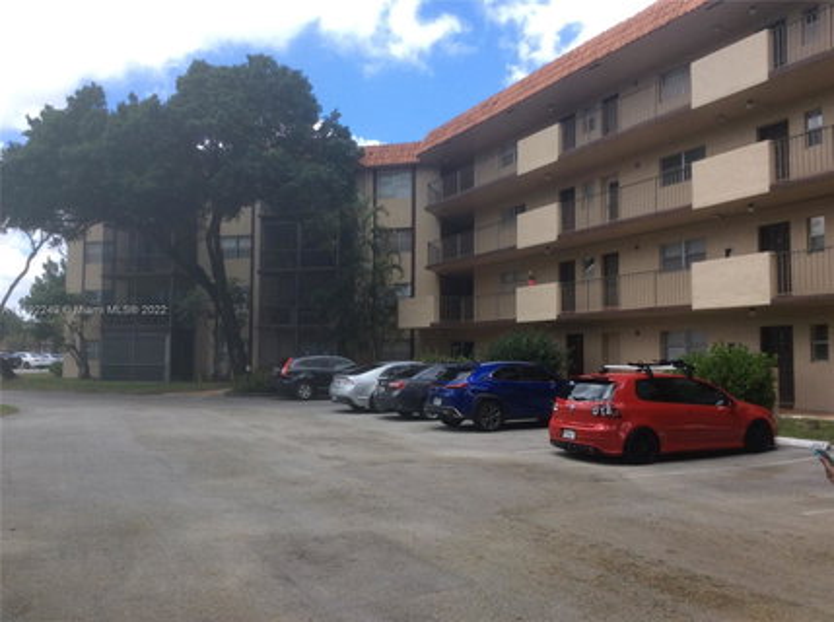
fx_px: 769
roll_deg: +0.5
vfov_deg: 44.0
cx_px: 417
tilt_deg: +3.7
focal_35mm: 32
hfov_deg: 56.9
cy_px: 311
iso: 32
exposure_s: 1/805
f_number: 2.4
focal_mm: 3.3
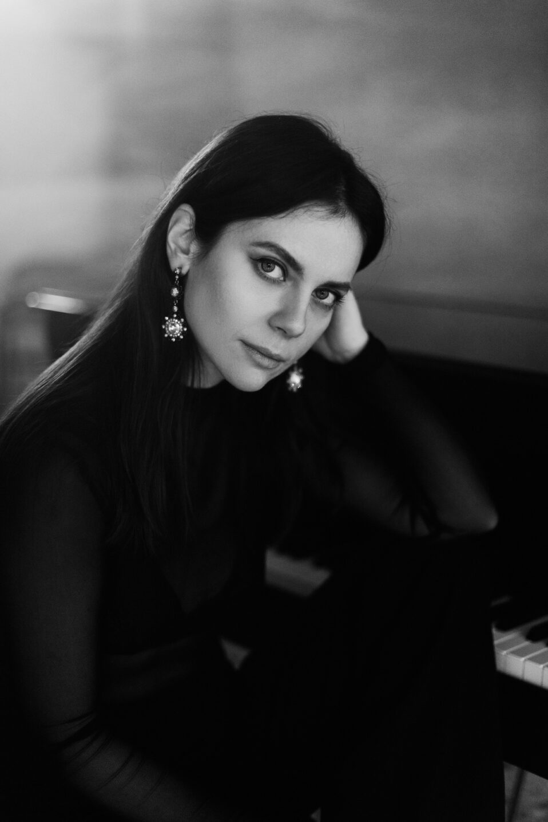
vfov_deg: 39.6
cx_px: 274
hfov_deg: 27.0
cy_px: 411
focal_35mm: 50
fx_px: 1140
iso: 500
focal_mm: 50
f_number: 1.4
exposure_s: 1/1000
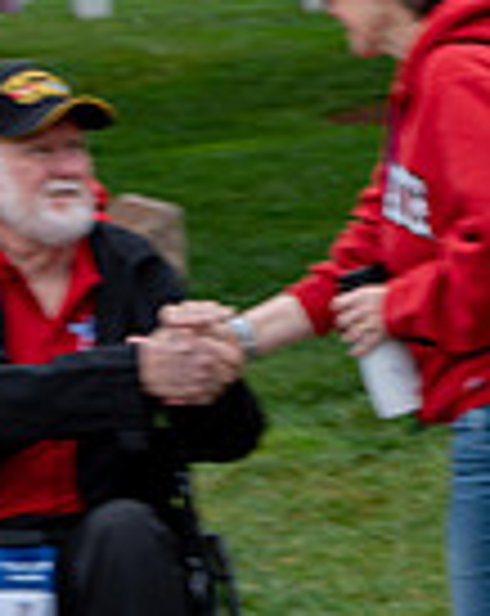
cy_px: 279
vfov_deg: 9.0
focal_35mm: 216
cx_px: 281
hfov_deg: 7.1
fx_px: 3929
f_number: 6.3
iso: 160
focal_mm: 70
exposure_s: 1/100
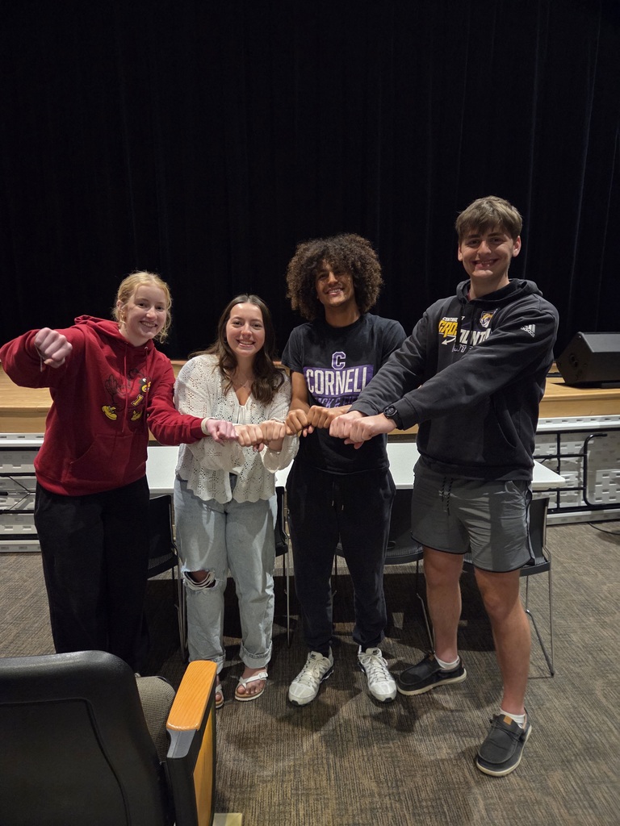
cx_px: 310
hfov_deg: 58.9
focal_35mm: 23
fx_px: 549
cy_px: 413
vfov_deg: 73.9
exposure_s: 1/40
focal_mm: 5.4
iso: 1600
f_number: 1.8
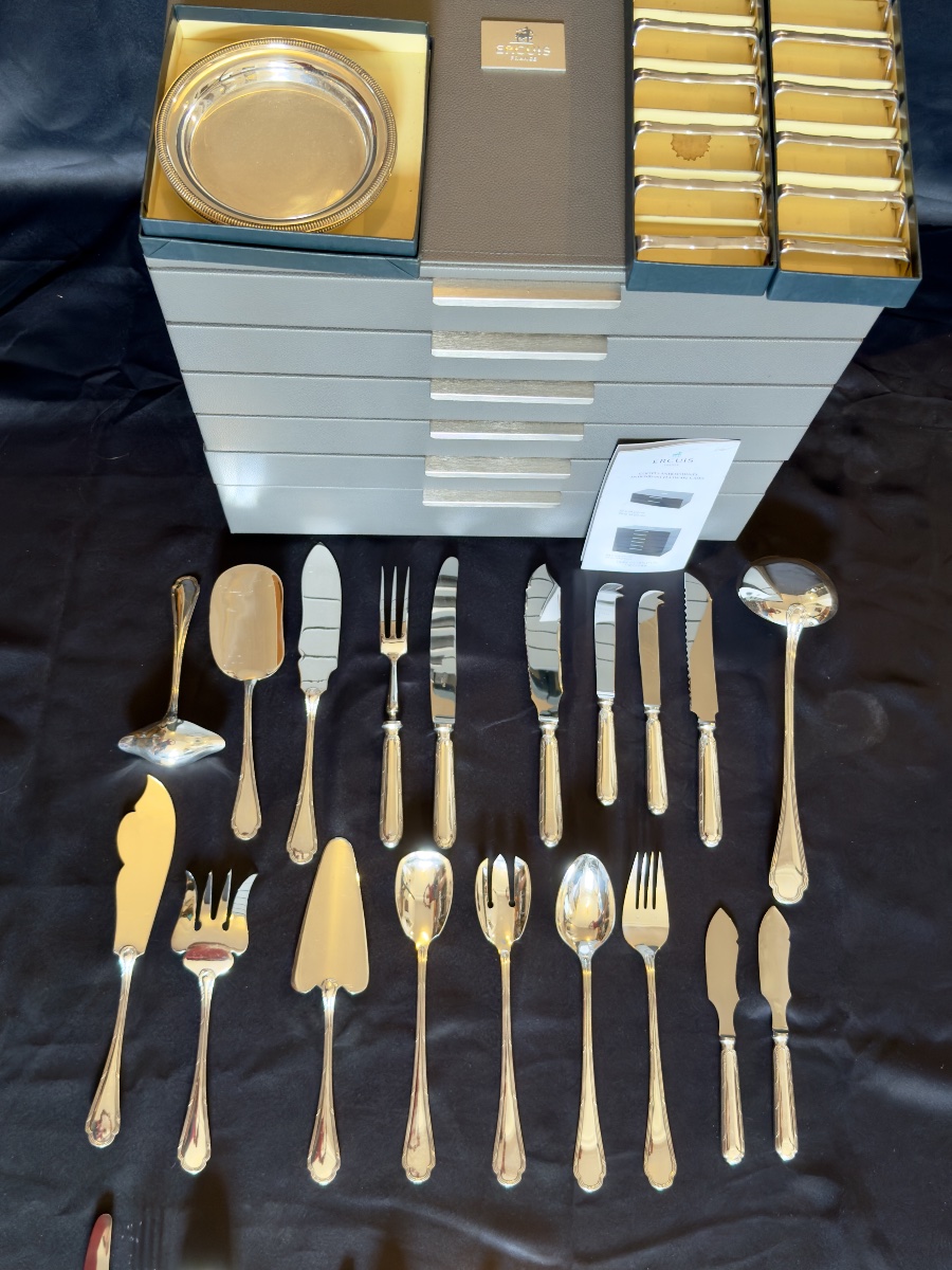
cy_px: 635
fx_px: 1283
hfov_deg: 40.7
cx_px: 476
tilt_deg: -70.4
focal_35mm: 35
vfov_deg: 52.6
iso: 320
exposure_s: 1/33
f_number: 1.78
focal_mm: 6.76
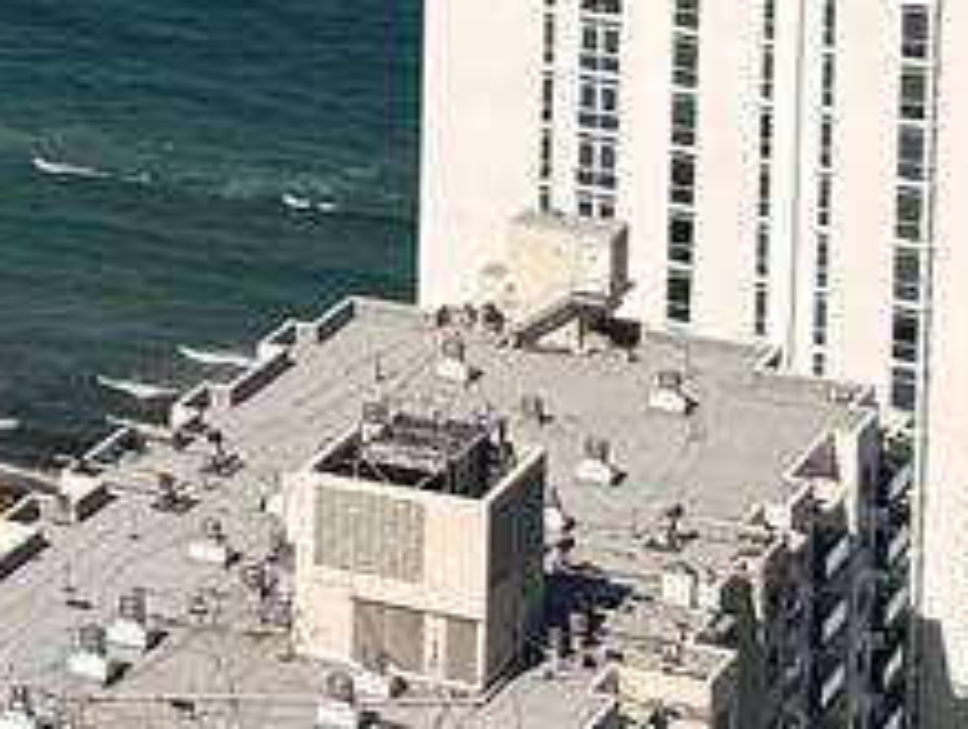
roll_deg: +1.7
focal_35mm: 175
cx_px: -2374
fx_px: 4902
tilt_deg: -3.5
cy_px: -614
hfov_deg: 8.4
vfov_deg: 8.2
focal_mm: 6.76
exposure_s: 1/8130
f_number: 1.78
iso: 80
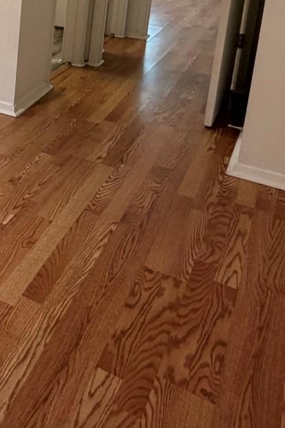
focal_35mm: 48
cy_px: 0
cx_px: -199
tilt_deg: -11.0
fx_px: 570
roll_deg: +0.5
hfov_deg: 21.1
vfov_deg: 36.9
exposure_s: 1/60
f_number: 2.2
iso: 200
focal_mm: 2.22
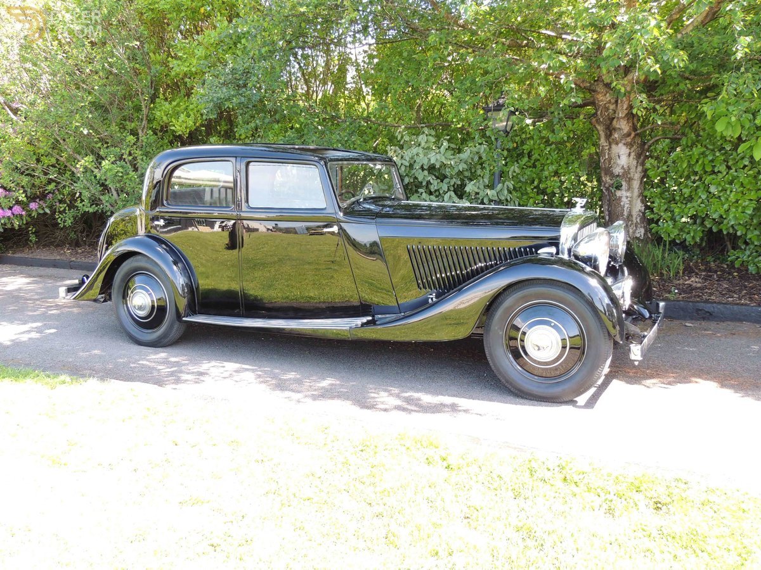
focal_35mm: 33
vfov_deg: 42.9
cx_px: 380
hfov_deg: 55.4
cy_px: 285
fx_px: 725
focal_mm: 5.8
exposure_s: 1/60
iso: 100
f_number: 3.2
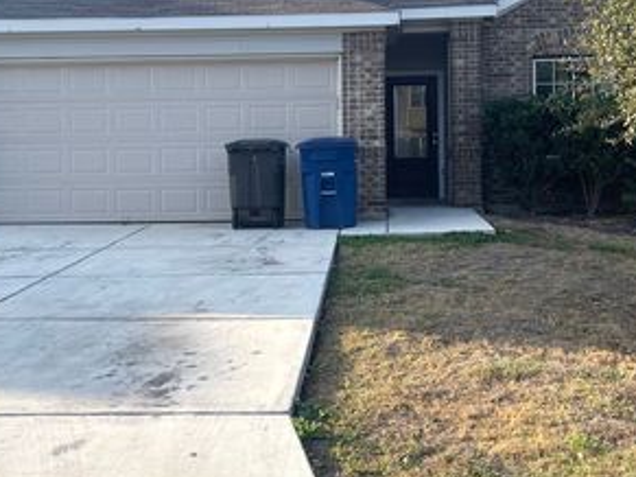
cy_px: 163
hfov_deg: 43.8
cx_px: 341
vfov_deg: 33.3
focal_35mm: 43
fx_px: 790
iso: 32
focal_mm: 5.1
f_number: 1.6
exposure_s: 1/1493
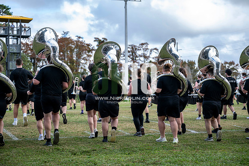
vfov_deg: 21.9
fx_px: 429
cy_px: 83
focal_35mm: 62
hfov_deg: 32.4
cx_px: 124
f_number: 2.8
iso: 320
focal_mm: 62
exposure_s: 1/1250
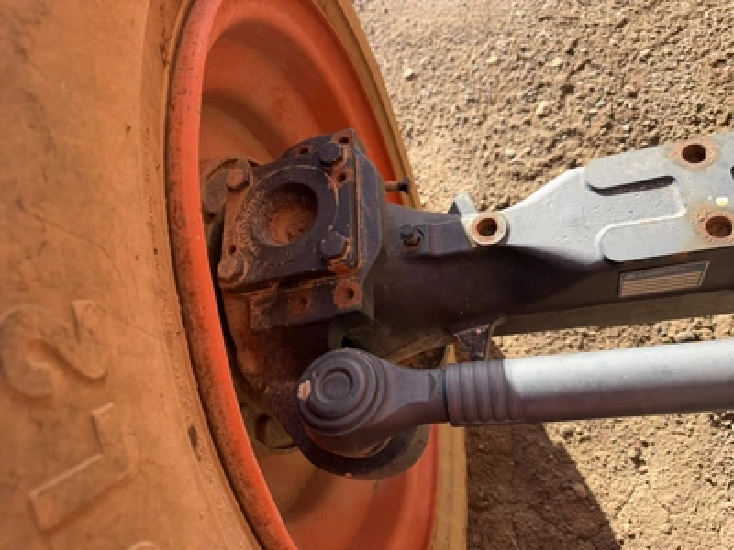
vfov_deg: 56.8
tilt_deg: -60.0
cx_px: 367
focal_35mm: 24
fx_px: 509
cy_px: 275
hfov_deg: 71.6
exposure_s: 1/1091
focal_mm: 6.76
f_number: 1.78
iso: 80
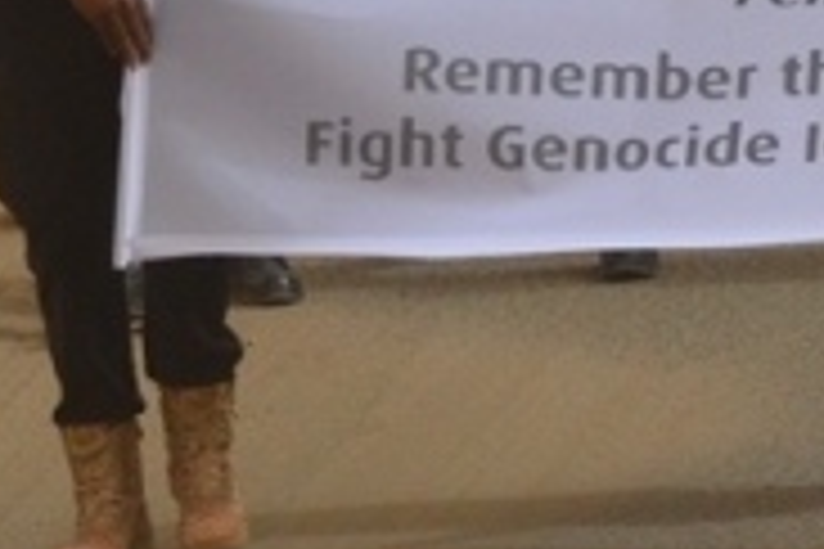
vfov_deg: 5.0
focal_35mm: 269
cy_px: -538
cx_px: 1265
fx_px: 6157
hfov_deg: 7.5
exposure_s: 1/640
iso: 560
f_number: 13
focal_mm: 40
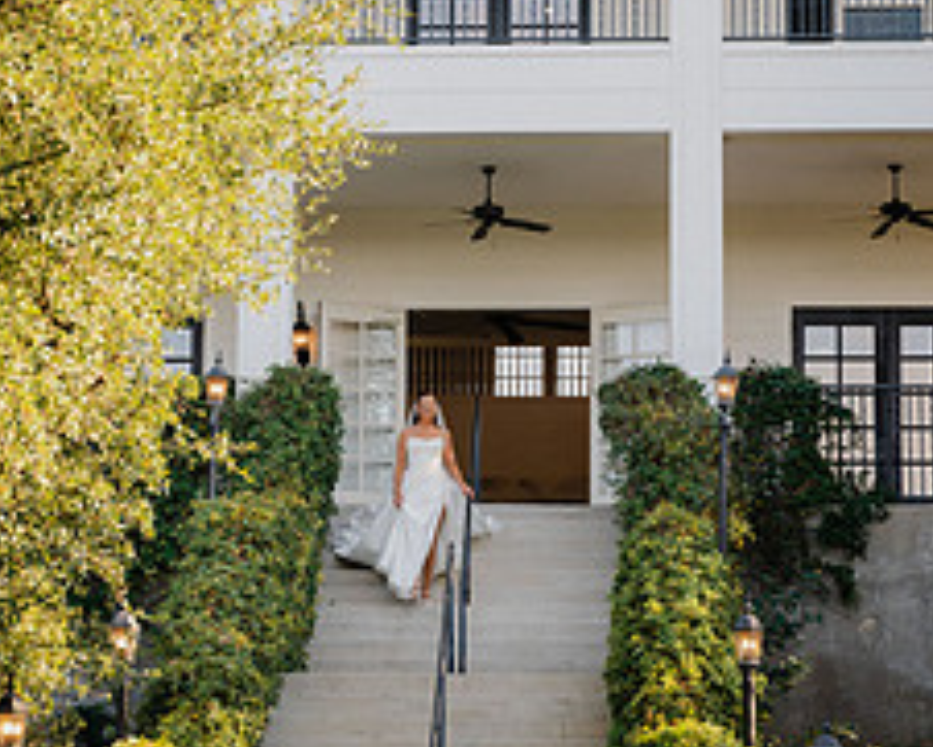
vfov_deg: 11.8
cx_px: 384
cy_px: 371
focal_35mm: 131
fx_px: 3619
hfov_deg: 14.7
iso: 200
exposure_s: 1/1000
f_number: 2.8
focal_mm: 70
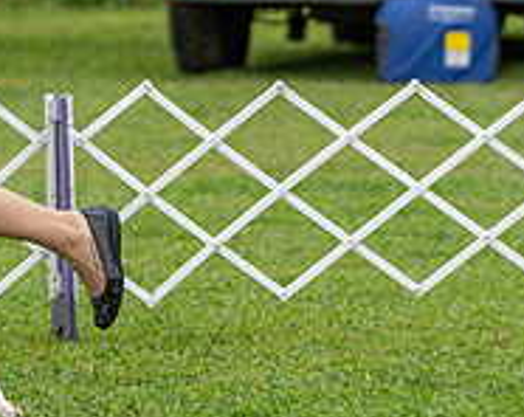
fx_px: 8558
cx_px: -125
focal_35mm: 553
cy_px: -31
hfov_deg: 3.5
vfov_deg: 2.8
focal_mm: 162
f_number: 4
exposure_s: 1/1000
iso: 200
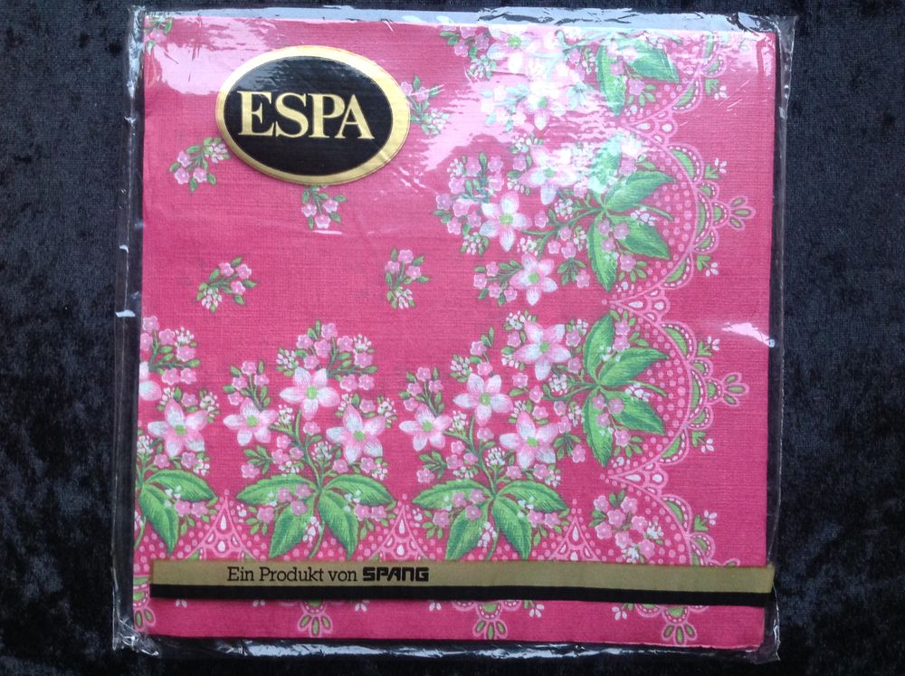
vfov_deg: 40.6
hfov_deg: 52.7
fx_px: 914
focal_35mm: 35
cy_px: 338
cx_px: 452
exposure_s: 1/15
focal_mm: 4.28
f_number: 2.4
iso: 160
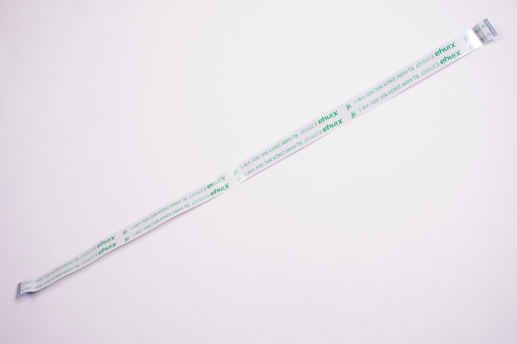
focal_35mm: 44
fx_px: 624
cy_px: 172
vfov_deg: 30.8
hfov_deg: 45.0
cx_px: 258
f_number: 5.6
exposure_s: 1/100
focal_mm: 29
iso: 160
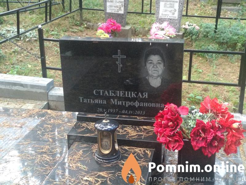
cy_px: 92
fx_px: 370
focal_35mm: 52
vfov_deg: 28.0
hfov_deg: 36.8
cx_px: 123
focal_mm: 5.99
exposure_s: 1/60
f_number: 2.6
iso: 1000
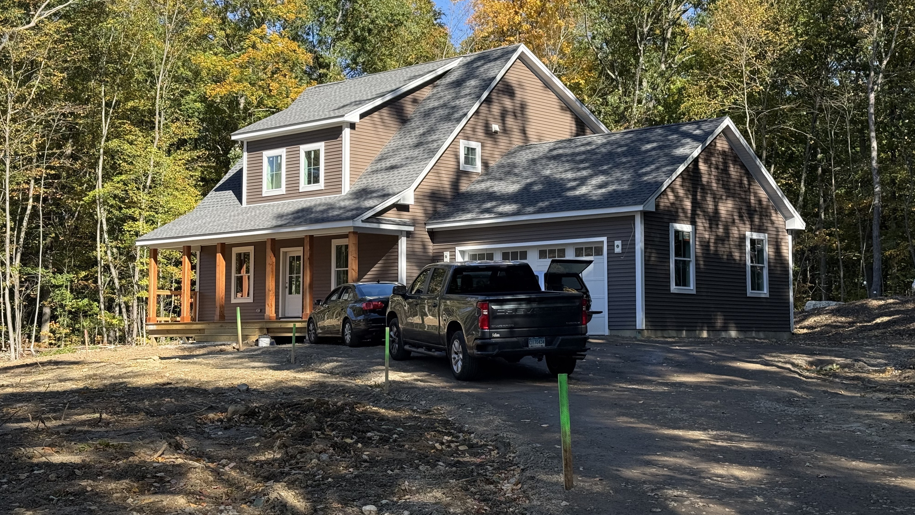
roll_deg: -0.1
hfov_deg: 39.2
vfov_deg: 22.6
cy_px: 204
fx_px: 1286
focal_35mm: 53
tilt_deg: +6.8
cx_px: 461
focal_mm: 6.76
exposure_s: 1/1608
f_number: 1.78
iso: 64
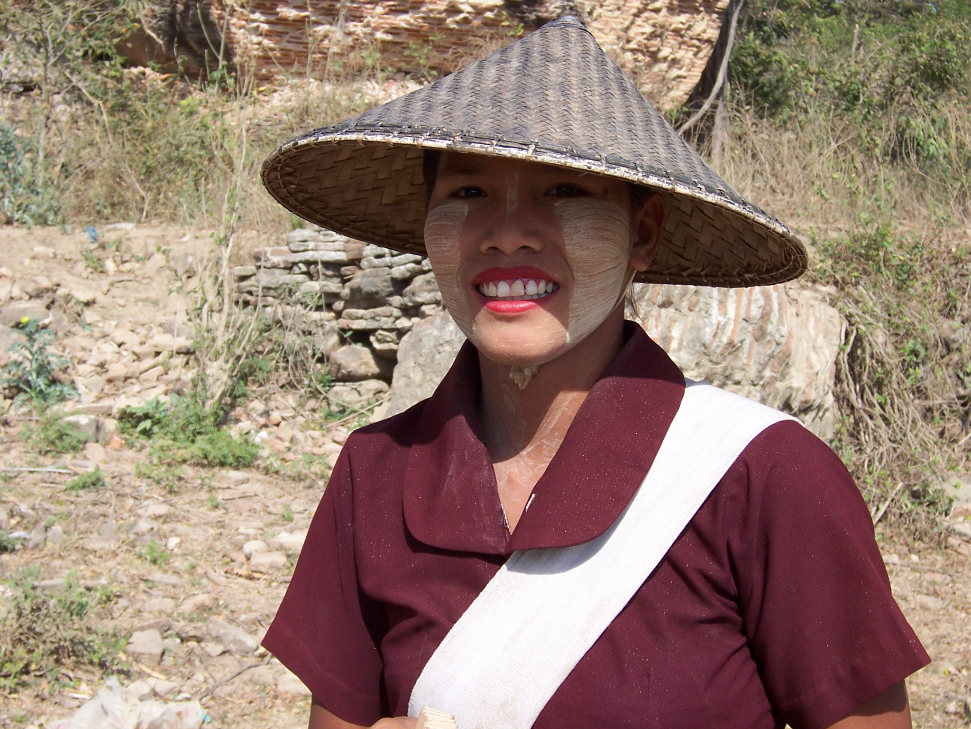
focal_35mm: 60
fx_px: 1683
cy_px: 364
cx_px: 486
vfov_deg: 24.4
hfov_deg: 32.2
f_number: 4.8
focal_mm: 10
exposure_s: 1/500
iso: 80
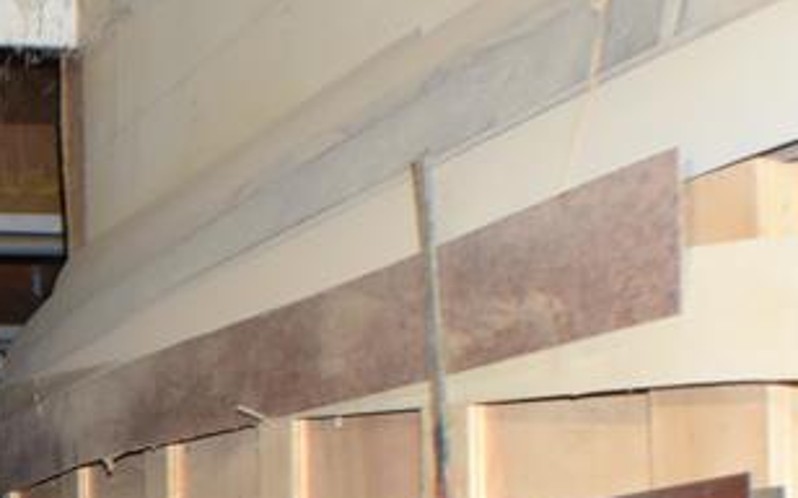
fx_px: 3282
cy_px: 729
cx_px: -428
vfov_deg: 8.5
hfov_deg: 13.1
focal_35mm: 151
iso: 640
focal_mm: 28
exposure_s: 1/30
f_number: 5.6
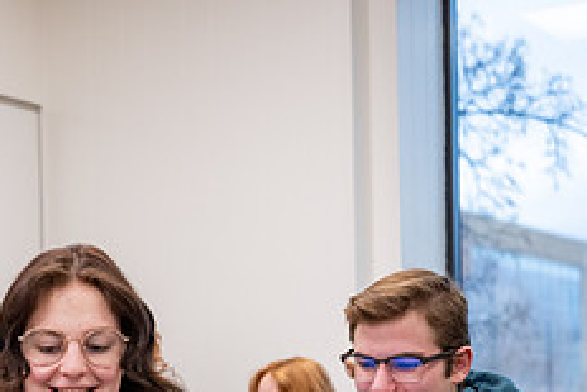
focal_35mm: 110
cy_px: 424
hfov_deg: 18.2
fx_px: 1795
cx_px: 48
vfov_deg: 12.3
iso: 1000
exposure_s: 1/320
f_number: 2.8
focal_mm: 44
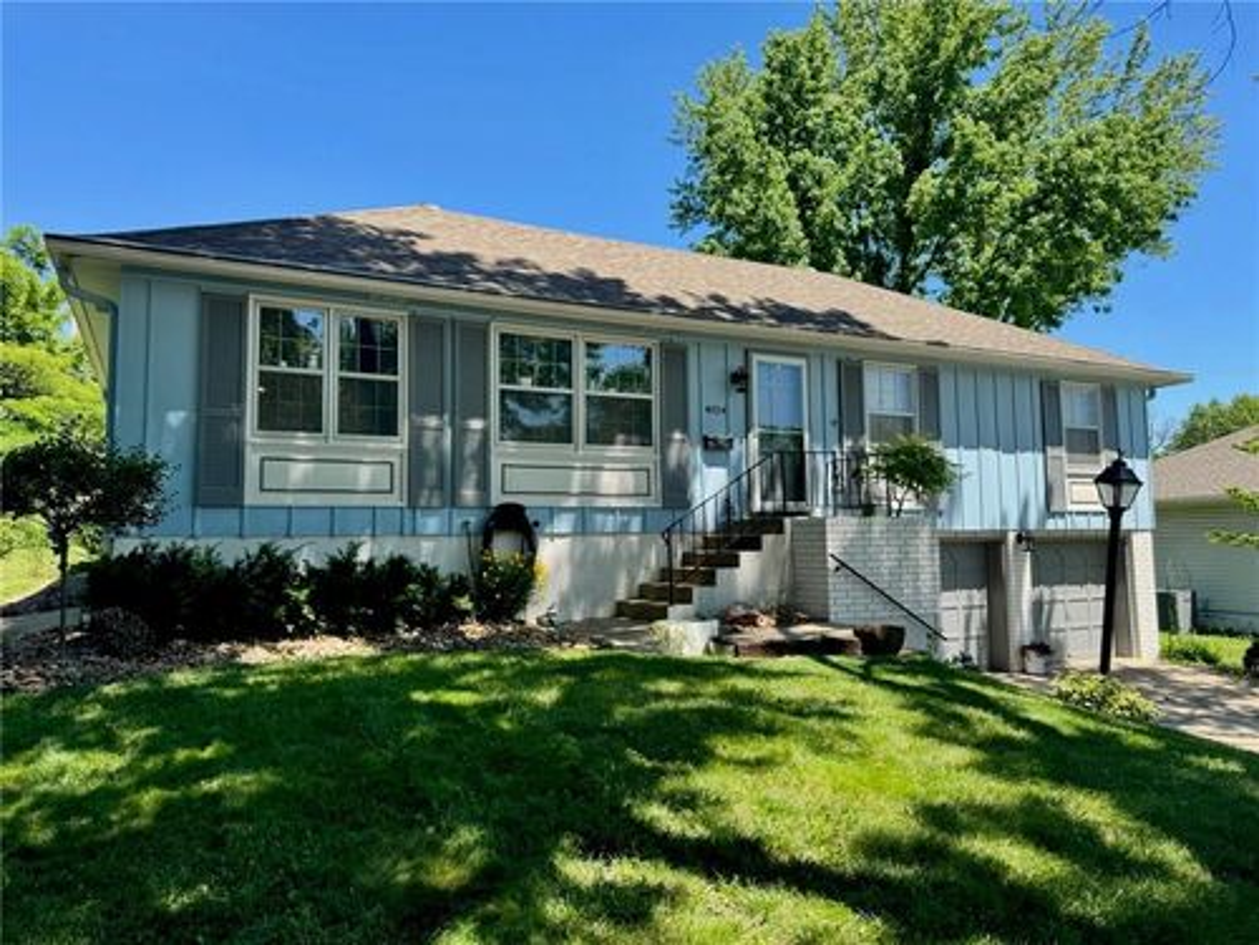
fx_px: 873
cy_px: 472
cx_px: 630
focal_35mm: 24
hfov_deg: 71.6
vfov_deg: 56.8
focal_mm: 6.76
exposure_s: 1/1395
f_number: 1.78
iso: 80
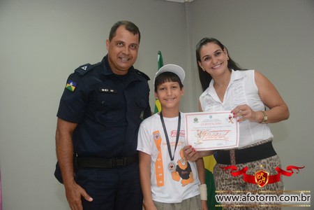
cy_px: 105
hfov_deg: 41.1
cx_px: 157
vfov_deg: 28.1
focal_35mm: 48
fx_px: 419
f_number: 4.2
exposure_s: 1/100
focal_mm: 32
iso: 1600
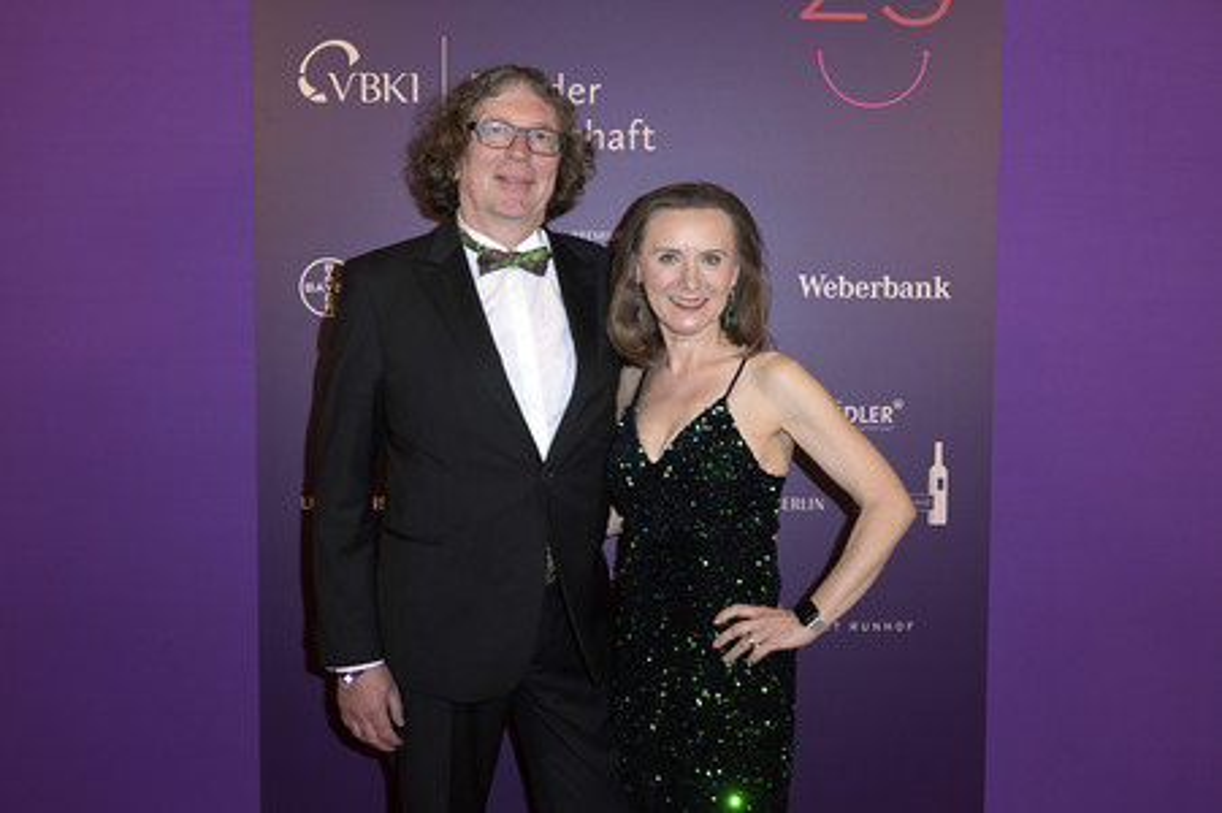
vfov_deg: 41.1
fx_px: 1085
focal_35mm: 32
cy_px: 406
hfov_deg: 58.8
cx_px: 611
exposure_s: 1/250
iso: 500
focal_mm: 32
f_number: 5.6
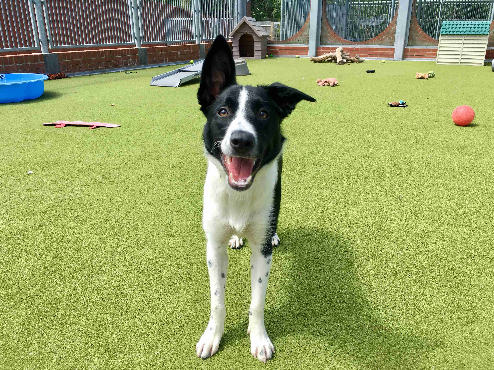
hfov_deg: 61.7
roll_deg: -1.0
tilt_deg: -18.1
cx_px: 247
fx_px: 414
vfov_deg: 48.2
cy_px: 185
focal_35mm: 29
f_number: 2.2
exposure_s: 1/827
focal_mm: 4.15
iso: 25
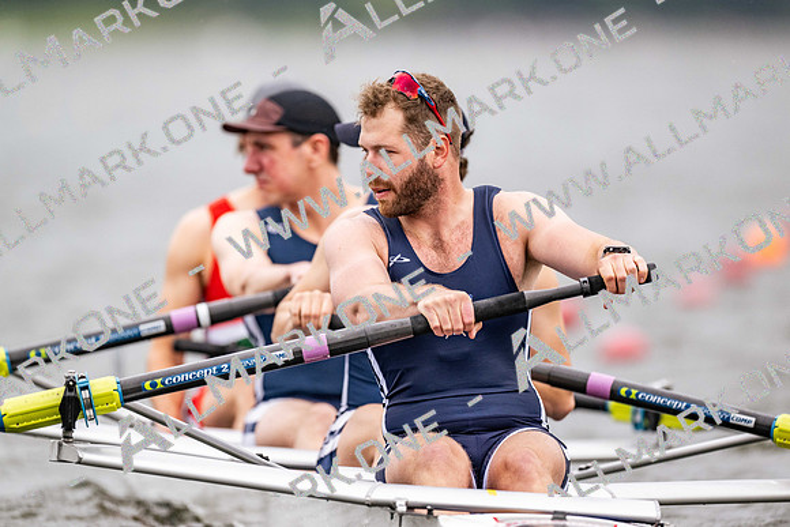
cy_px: 264
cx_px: 395
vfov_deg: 2.3
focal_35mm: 600
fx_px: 13169
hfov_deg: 3.4
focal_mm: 600
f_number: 4
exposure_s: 1/2500
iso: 1100
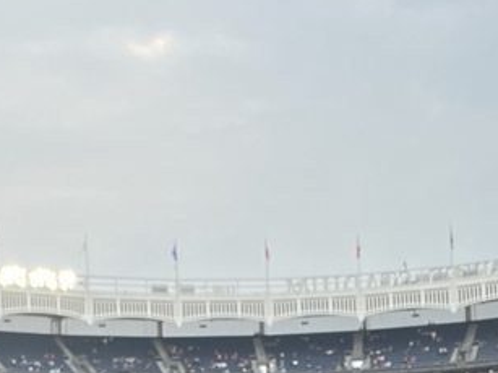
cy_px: 566
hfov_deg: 21.8
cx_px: 251
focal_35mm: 90
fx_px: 1294
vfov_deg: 15.1
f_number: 2.2
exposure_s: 1/120
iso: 64
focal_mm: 2.71
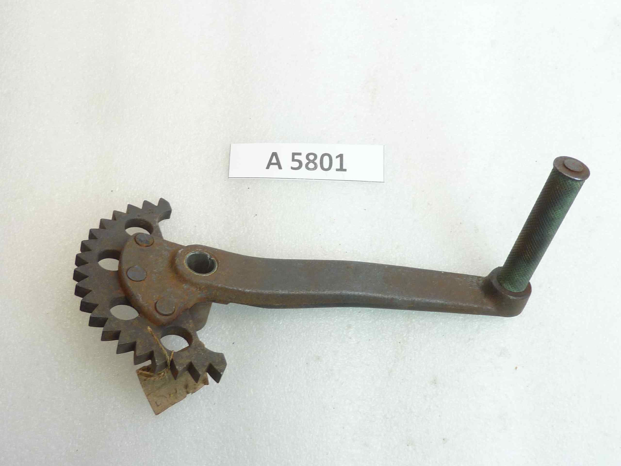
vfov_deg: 37.7
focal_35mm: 38
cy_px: 233
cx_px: 310
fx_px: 682
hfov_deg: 49.0
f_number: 3.3
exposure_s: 1/15
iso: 80
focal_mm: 4.4
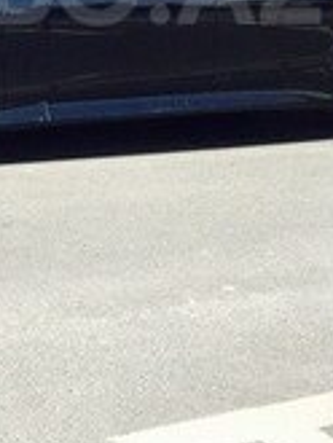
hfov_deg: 16.8
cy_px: -16
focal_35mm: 87
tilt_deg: -0.6
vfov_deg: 21.6
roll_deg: -1.0
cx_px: 46
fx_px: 1114
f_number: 2.2
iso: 32
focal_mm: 4.15
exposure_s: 1/2083
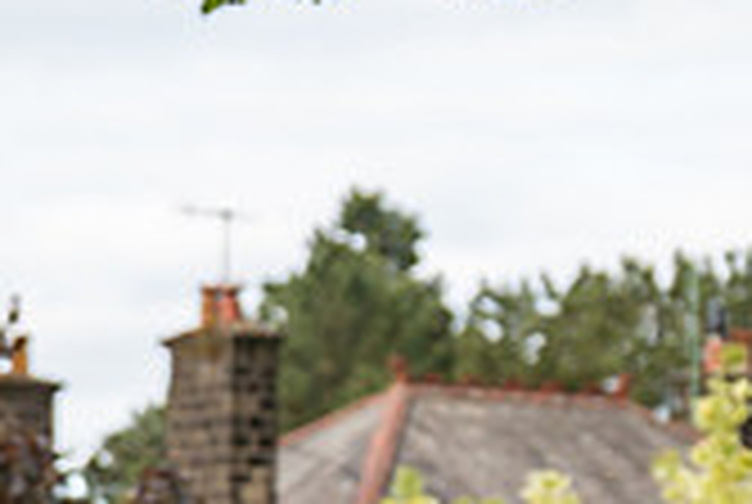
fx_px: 6089
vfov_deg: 4.7
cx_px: -387
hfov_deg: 7.0
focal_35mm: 291
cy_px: 776
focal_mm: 84
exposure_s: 1/800
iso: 400
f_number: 3.5
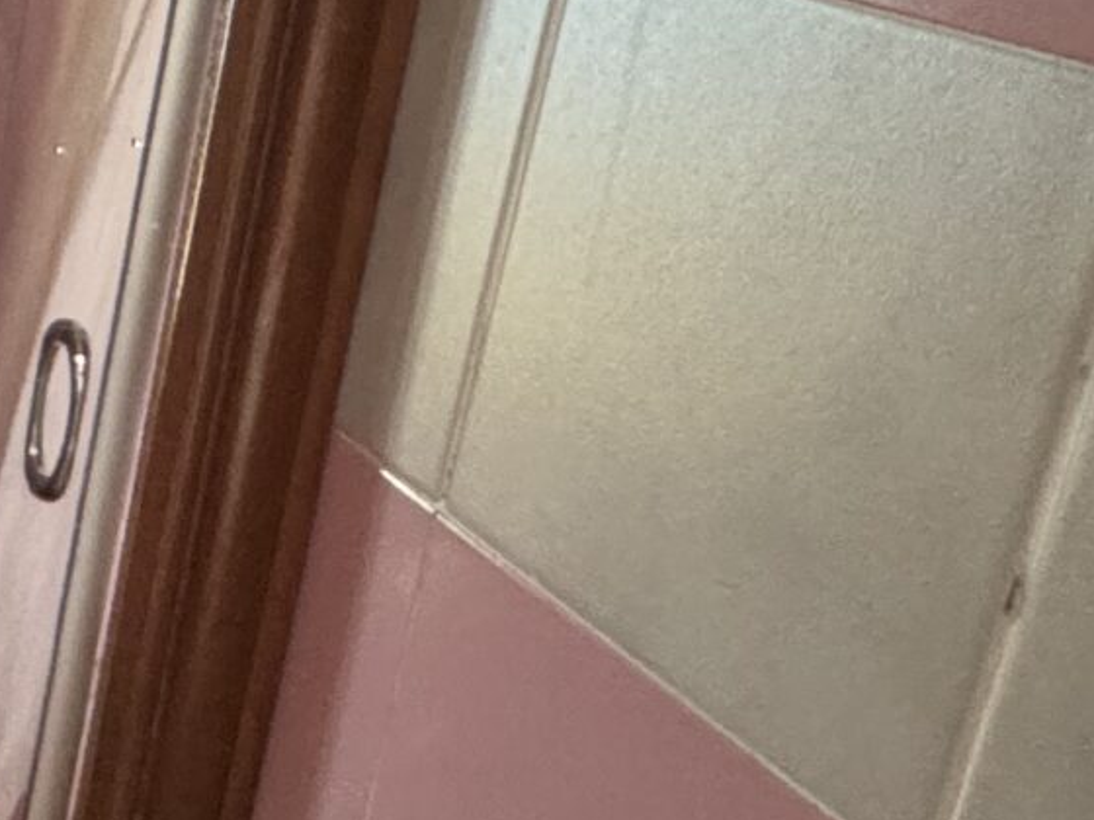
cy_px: 82
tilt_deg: -15.0
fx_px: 2023
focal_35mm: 64
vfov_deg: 22.4
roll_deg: -1.7
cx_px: -903
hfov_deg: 20.6
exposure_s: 1/60
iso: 800
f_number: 2.2
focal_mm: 2.22
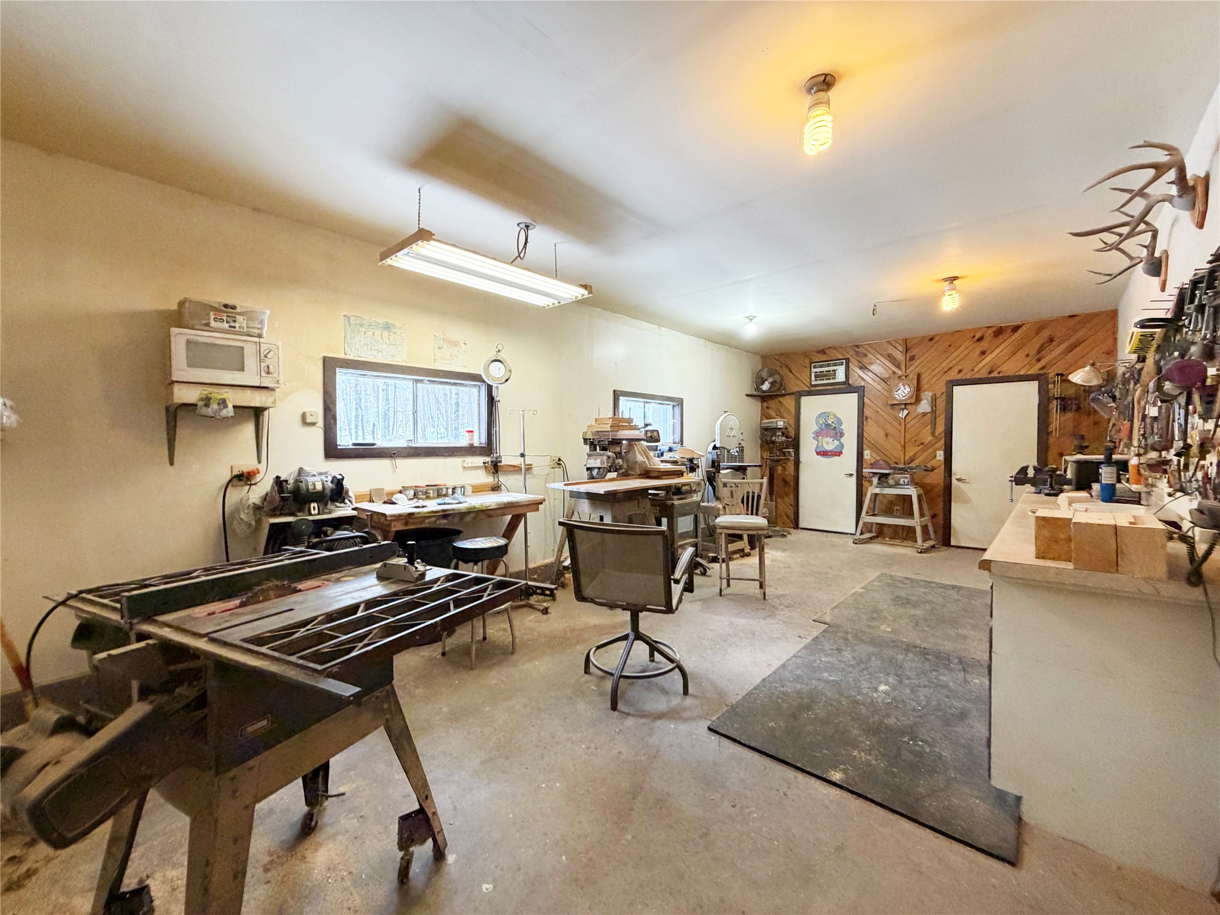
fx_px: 493
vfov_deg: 85.7
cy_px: 458
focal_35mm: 14
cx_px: 610
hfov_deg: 102.1
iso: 320
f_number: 2.2
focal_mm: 2.22
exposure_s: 1/60
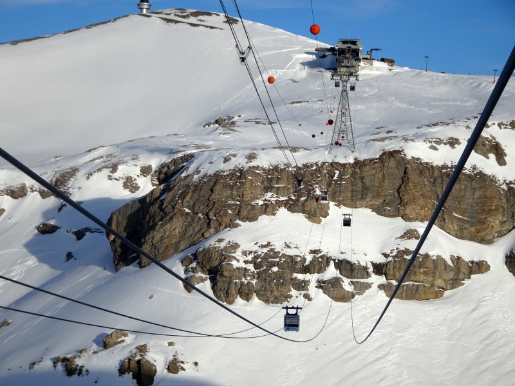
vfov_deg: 11.0
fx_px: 2008
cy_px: 193
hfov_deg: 14.6
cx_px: 258
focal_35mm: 135
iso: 80
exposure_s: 1/320
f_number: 5.6
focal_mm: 23.11
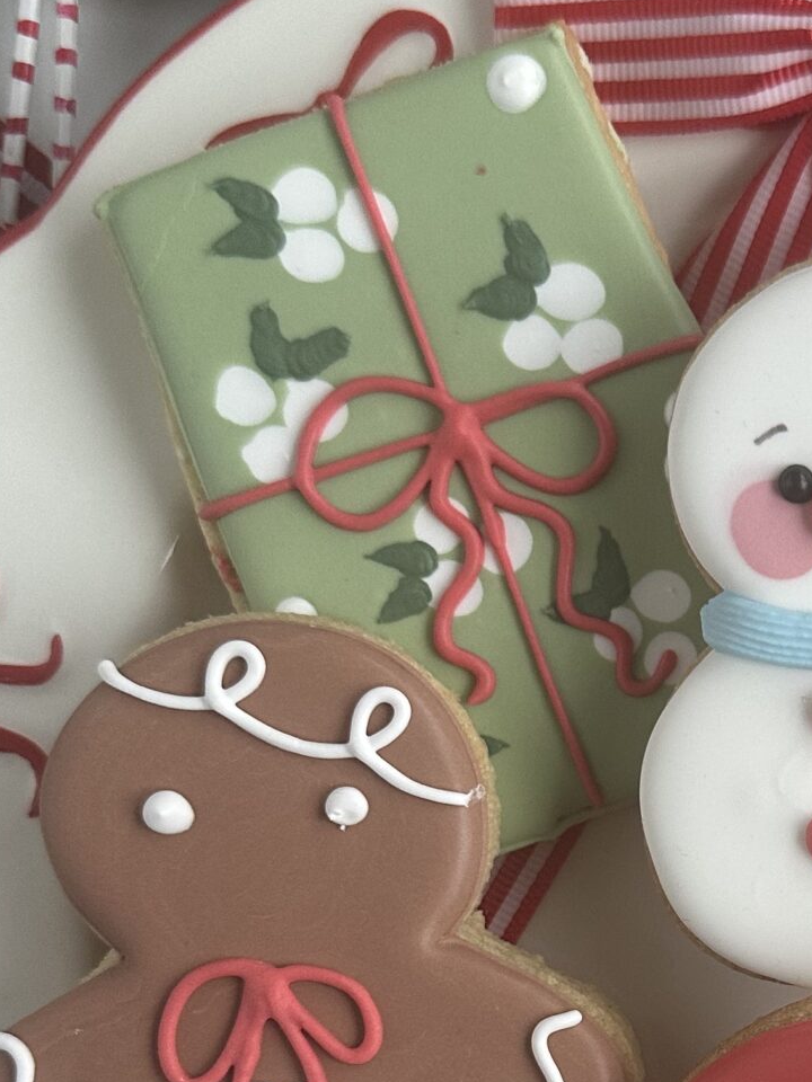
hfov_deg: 22.0
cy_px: 932
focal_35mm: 64
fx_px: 2002
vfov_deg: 29.3
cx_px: 841
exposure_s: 1/112
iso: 250
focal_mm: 6.86
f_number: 1.78
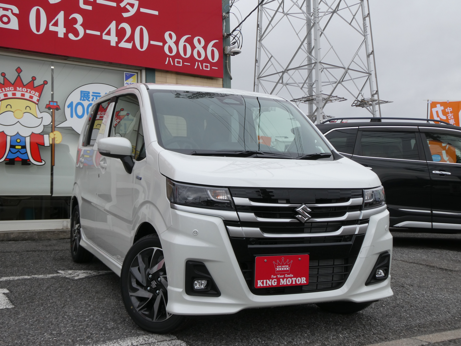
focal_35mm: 40
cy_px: 173
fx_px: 533
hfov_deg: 46.8
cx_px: 230
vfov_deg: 36.0
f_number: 4.5
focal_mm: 7.2
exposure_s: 1/400
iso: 80
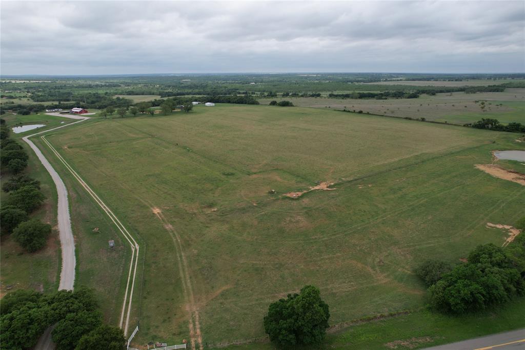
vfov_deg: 57.2
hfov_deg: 78.6
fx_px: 321
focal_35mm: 22
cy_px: 175
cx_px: 262
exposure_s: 1/1600
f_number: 2.8
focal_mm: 8.38
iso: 120
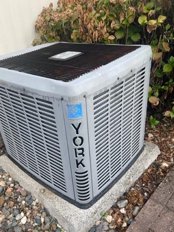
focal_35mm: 31
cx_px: 74
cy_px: 128
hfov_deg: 45.3
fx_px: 208
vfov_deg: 58.2
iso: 32
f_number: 1.6
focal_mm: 5.1
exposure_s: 1/366
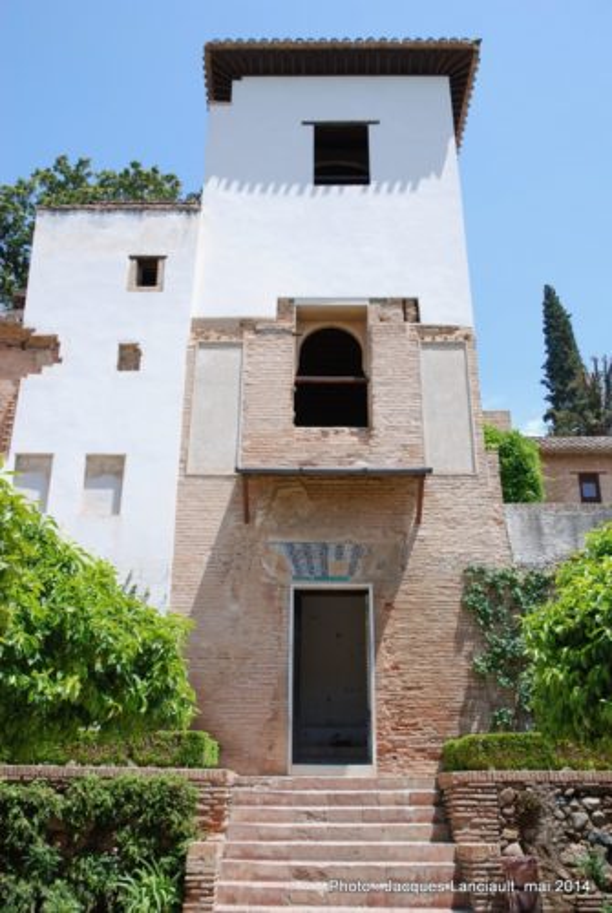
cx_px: 306
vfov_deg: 57.2
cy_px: 456
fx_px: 839
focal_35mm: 33
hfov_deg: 40.1
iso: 100
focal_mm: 22
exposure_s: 1/200
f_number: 7.1
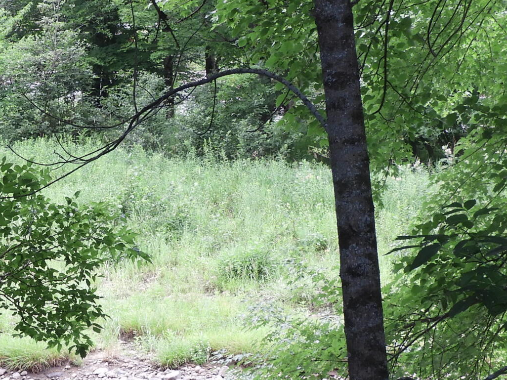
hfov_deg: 16.6
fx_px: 1713
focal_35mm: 117
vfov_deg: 12.6
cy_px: 235
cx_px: 58
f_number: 3.8
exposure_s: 1/30
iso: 140
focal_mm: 7.2
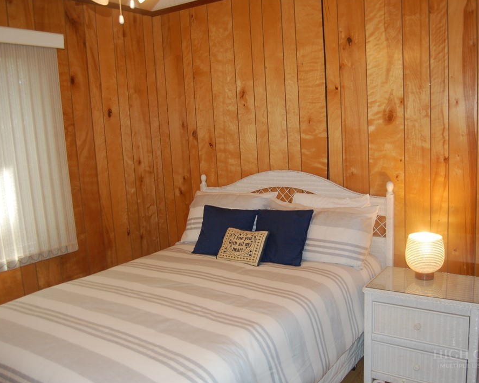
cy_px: 190
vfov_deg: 47.1
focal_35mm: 31
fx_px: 439
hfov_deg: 57.2
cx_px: 252
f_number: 3.5
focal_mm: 18
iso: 400
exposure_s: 1/60
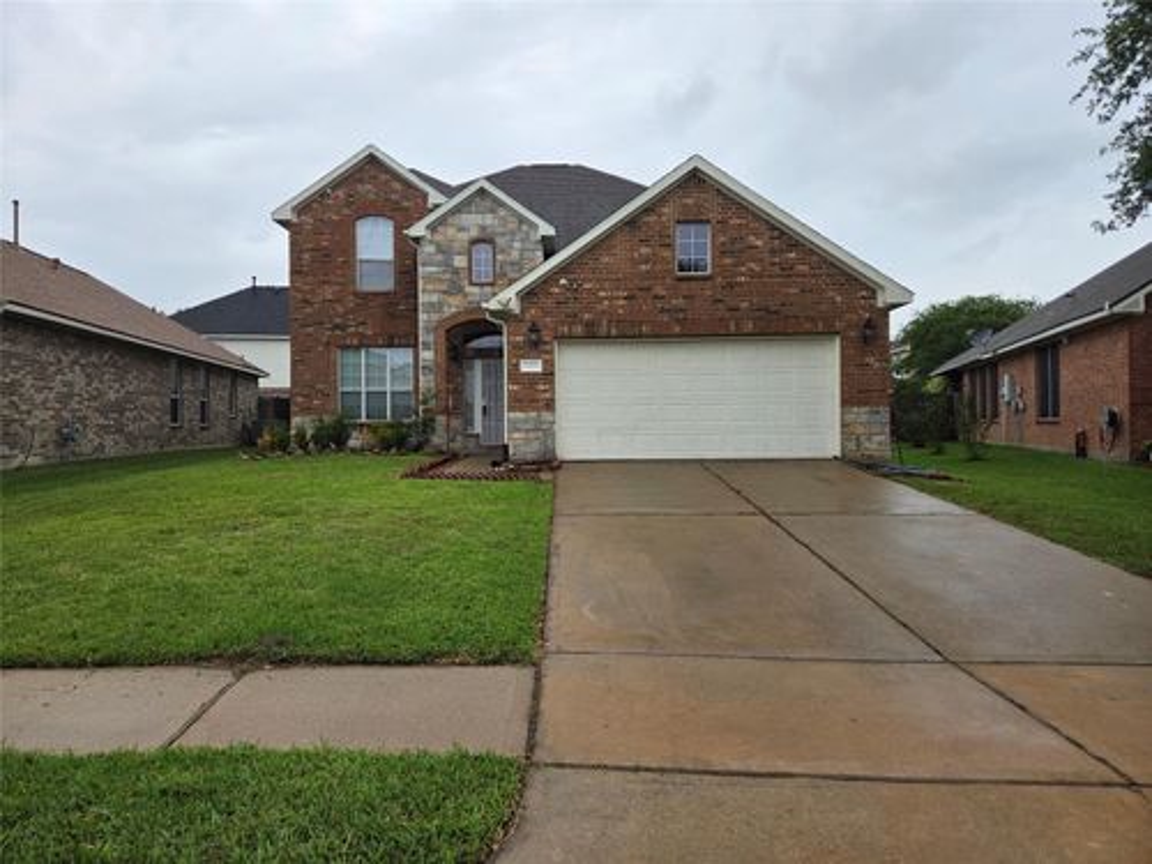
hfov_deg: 73.9
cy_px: 432
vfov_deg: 58.9
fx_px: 765
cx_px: 576
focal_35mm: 23
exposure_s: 1/4460
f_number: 1.8
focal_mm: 5.4
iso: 80
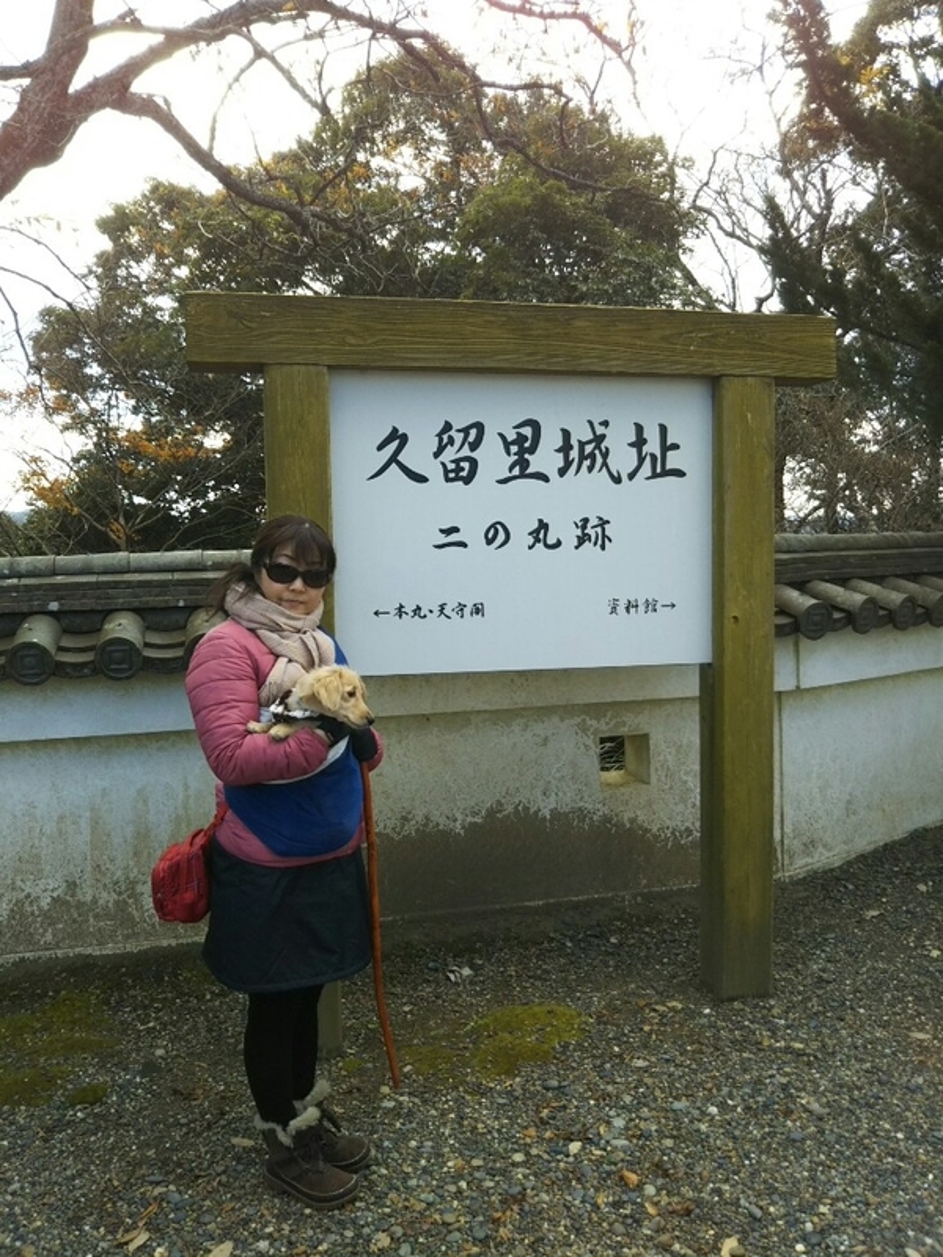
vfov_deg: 60.0
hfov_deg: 46.8
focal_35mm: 30
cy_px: 628
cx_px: 472
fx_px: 1090
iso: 25
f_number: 2.2
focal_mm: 4
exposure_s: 1/212
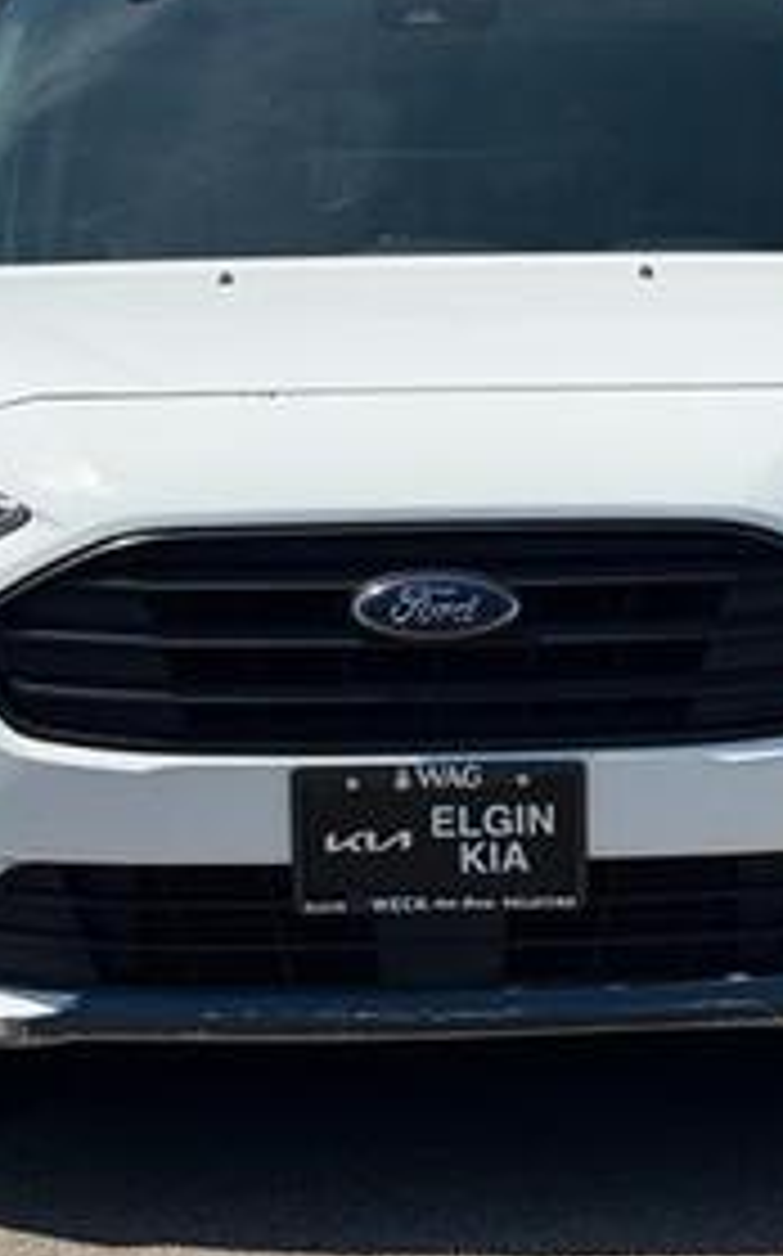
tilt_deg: -4.2
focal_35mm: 92
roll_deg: +0.3
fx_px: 3146
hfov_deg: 14.2
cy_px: 581
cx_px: 468
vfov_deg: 22.6
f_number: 1.78
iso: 64
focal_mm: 6.76
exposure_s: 1/9901
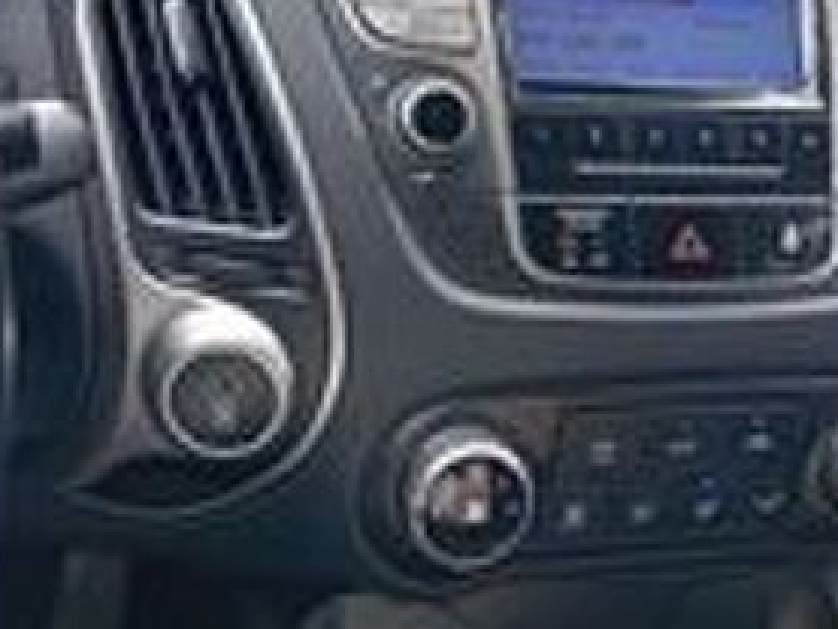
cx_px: 490
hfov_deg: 41.9
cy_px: 94
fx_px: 1090
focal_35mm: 45
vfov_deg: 31.1
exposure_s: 1/50
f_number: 1.8
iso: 114
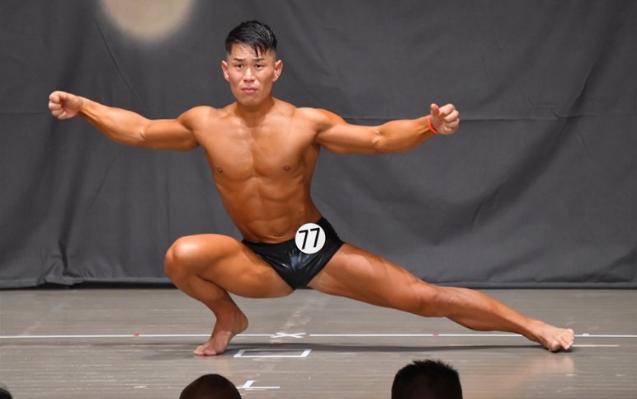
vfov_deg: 4.1
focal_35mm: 322
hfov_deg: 6.5
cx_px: 319
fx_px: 5592
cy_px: 201
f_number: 5.6
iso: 8000
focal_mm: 210
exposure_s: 1/400
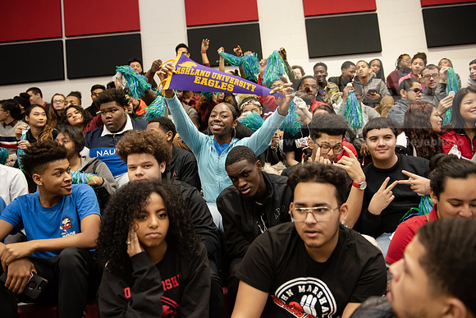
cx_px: 238
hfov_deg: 58.7
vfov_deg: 41.1
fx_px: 423
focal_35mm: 32
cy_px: 159
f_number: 3.5
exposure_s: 1/100
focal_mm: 32
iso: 1600
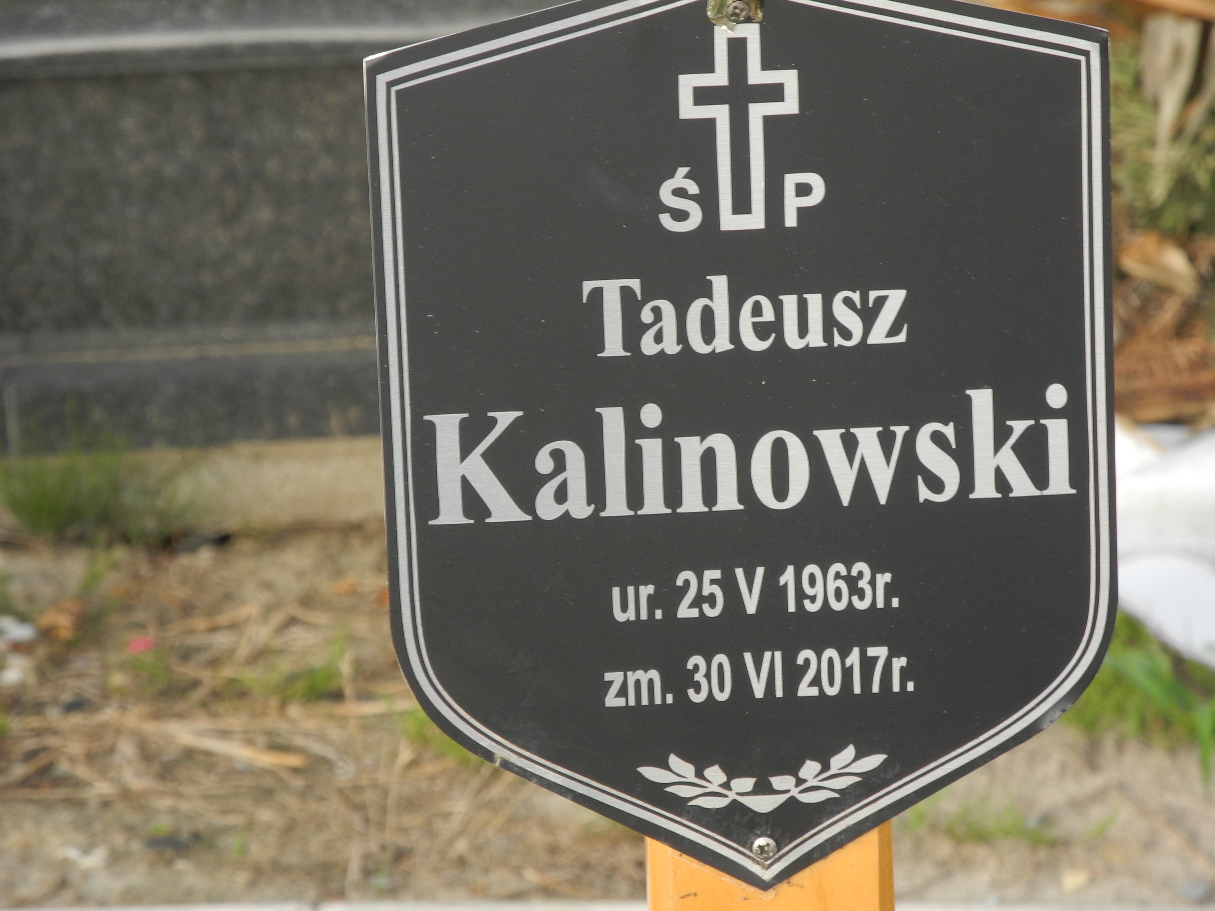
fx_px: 7020
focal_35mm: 200
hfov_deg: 9.9
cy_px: 456
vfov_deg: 7.4
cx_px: 608
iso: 100
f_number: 5.6
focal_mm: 42.6
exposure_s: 1/50
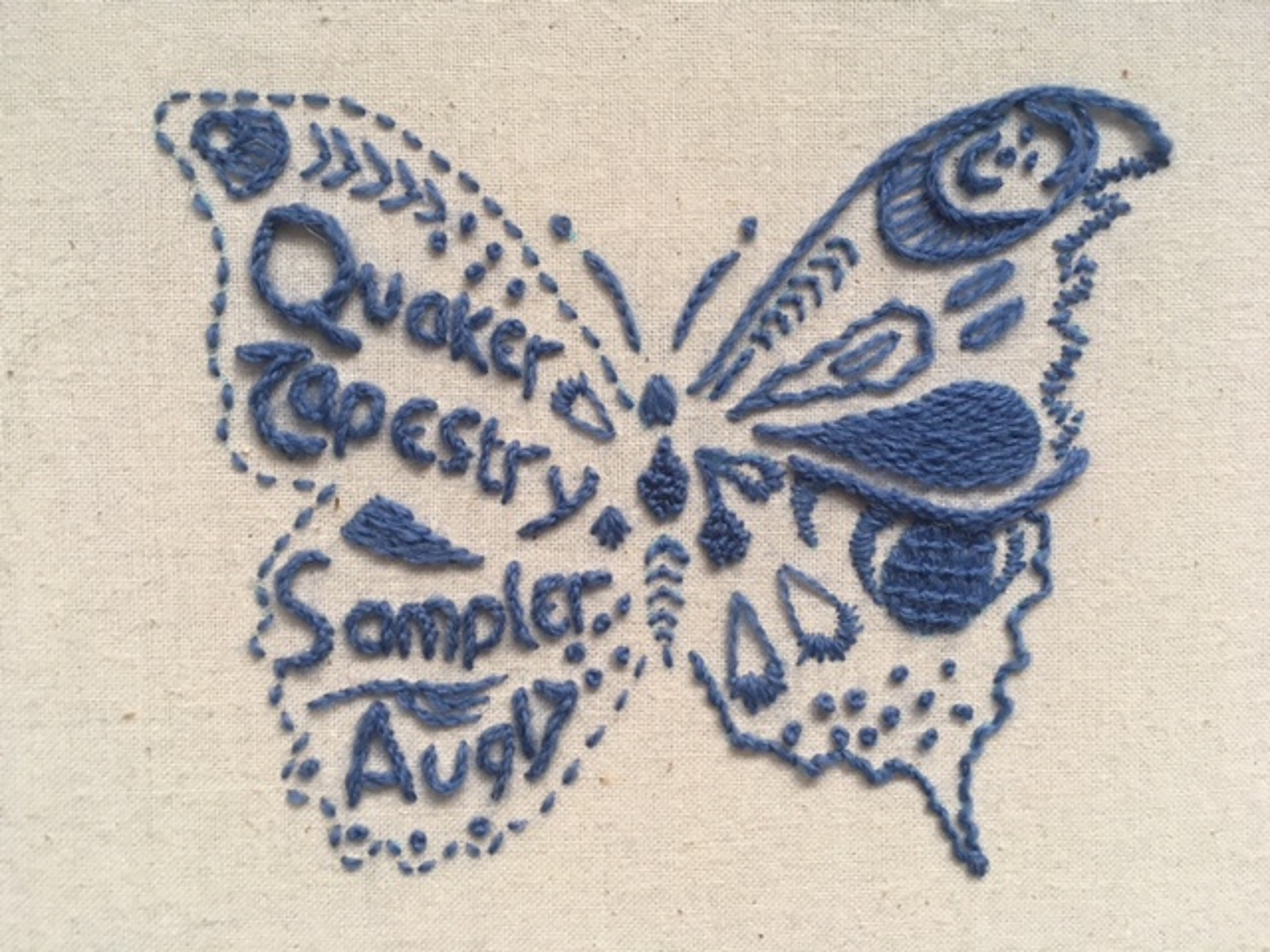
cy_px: 476
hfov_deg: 61.7
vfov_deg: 48.2
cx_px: 635
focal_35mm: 29
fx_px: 1064
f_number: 2.2
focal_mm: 4.15
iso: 64
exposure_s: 1/33
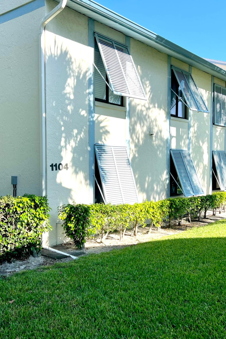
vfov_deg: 51.9
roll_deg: -0.2
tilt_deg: -2.3
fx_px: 348
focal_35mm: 37
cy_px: 173
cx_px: 124
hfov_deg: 35.9
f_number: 1.5
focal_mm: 5.7
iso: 50
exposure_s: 1/1751
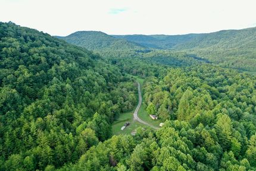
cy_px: 86
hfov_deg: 65.5
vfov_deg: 46.4
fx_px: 199
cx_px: 128
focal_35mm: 28
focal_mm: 10.26
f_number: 3.2
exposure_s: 1/120
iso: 100
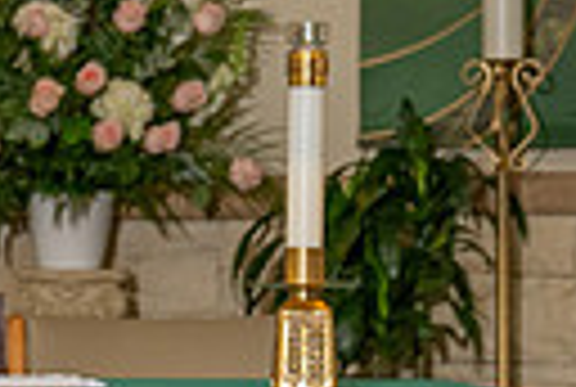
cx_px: -500
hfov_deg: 7.2
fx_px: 4458
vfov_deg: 4.9
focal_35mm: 278
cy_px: 488
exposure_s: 1/200
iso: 320
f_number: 4.5
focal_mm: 38
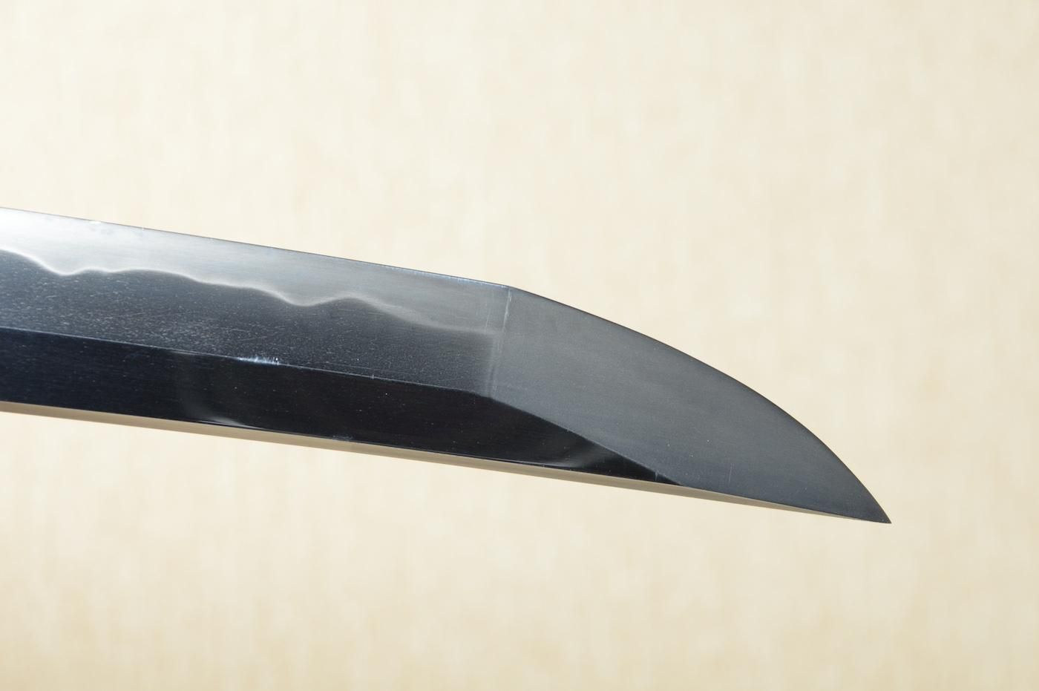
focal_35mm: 150
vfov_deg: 9.1
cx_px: 520
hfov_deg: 13.7
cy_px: 346
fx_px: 4326
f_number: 11
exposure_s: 1/2
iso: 400
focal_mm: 100
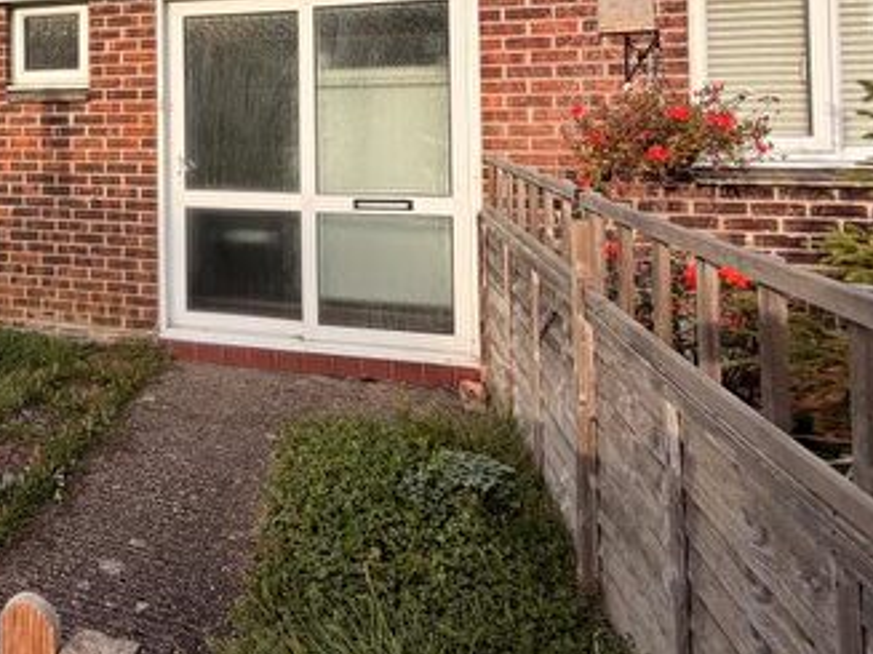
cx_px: 83
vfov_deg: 43.7
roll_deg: +0.9
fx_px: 756
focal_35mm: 30
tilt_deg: +1.1
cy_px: 97
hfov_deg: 52.5
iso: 40
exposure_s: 1/579
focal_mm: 2.22
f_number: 2.2
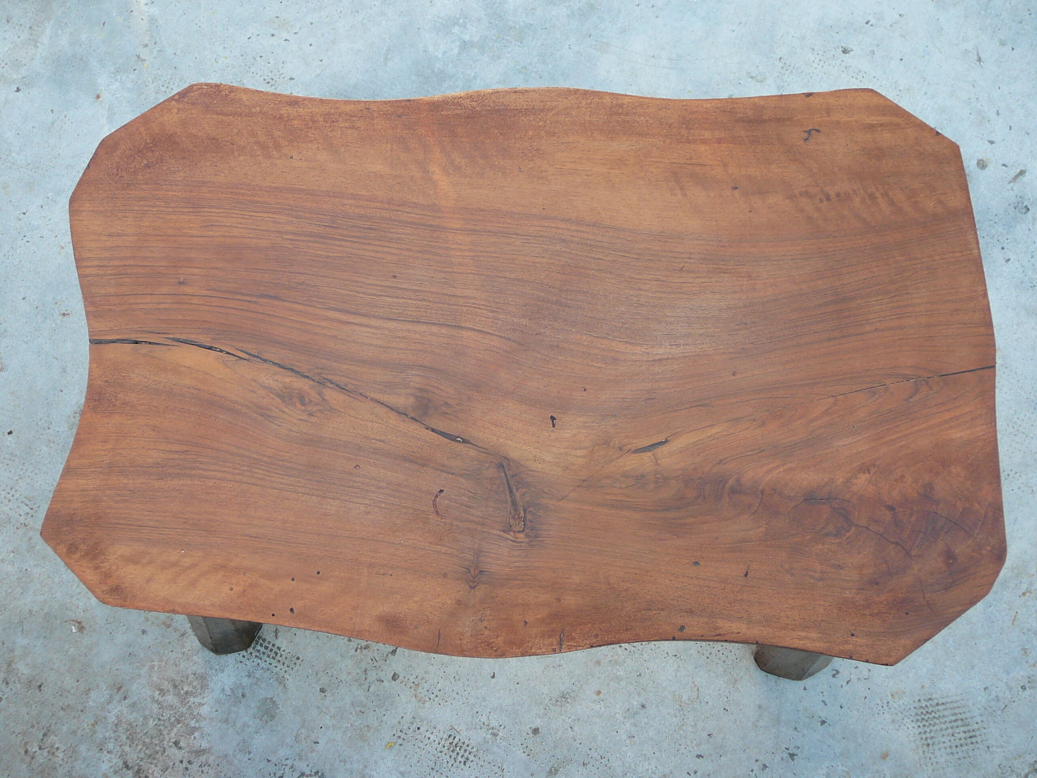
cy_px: 389
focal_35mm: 43
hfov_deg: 43.9
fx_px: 1288
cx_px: 518
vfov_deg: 33.6
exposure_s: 1/60
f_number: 3.2
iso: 80
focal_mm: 6.4
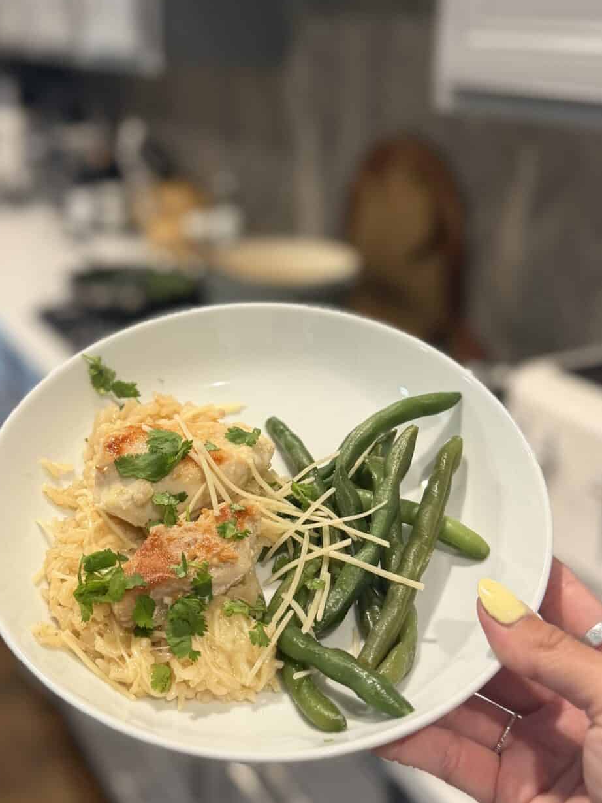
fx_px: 927
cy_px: 391
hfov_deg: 36.0
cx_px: 293
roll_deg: -1.1
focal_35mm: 40
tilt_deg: -21.0
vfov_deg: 46.8
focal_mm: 6.76
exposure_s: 1/60
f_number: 1.78
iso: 250
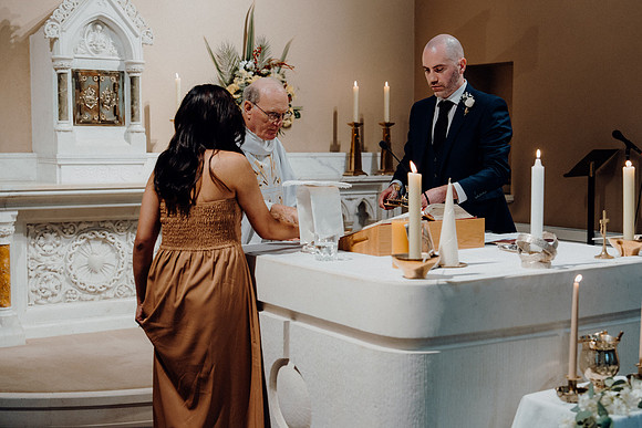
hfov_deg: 38.2
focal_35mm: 52
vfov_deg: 26.0
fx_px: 928
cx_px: 321
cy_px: 214
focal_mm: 52
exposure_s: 1/160
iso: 800
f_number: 3.2
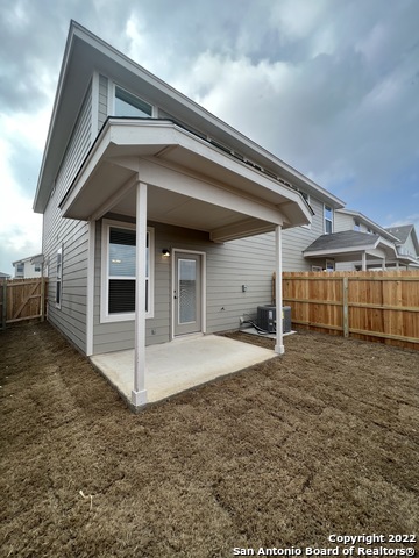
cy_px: 279
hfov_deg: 89.9
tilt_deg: +3.4
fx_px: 210
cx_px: 210
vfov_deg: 106.2
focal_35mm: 13
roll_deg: +0.6
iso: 32
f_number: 1.8
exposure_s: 1/585
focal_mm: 1.57
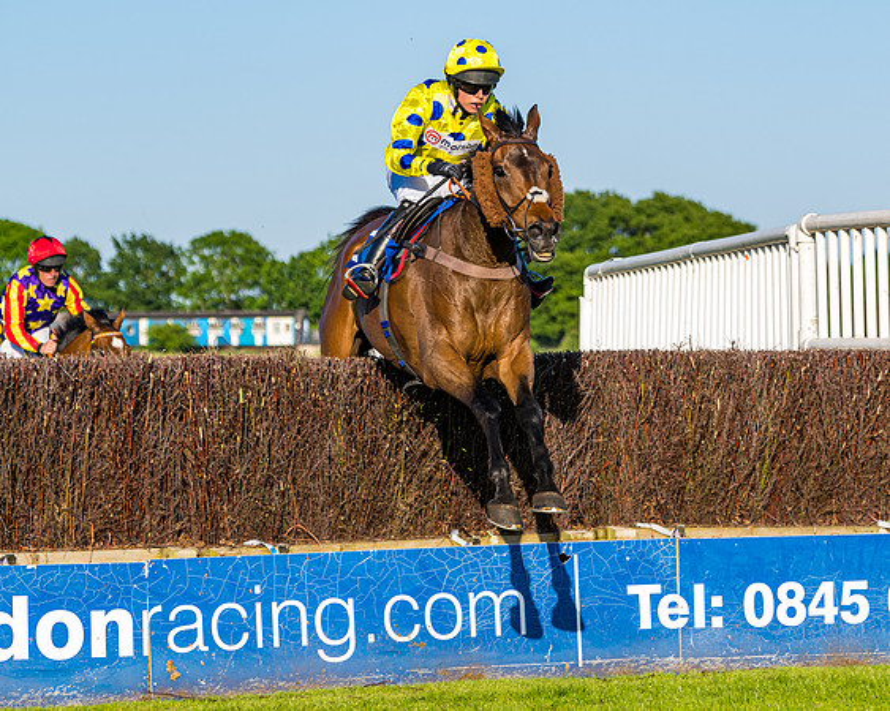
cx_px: 513
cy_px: 330
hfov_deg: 11.2
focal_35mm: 172
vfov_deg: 9.0
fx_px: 4535
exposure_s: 1/1250
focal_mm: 95
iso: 200
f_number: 4
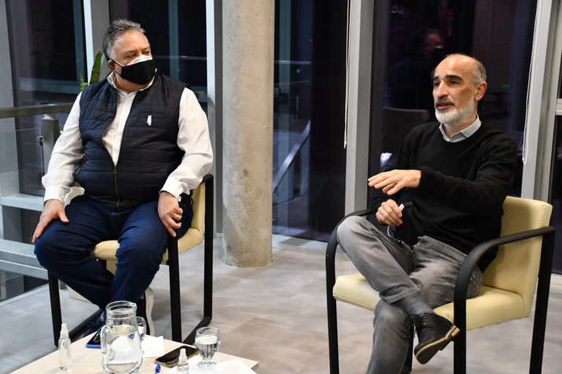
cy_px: 187
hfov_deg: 38.9
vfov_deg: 26.5
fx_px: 796
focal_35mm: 51
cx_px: 281
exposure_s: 1/125
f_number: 4.2
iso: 2000
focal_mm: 34
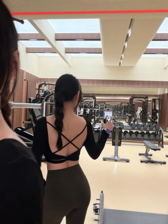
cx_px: 84
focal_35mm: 30
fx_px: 194
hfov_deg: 46.8
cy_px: 112
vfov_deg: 60.0
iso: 250
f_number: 1.9
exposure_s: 1/33
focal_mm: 2.71
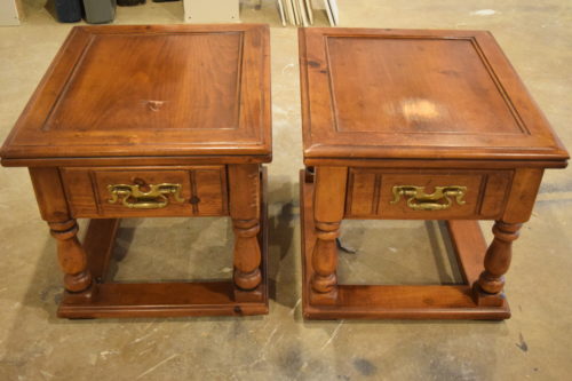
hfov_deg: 47.9
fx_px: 643
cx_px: 286
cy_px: 190
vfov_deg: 33.0
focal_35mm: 40
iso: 3200
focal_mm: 27
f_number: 4
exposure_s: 1/20
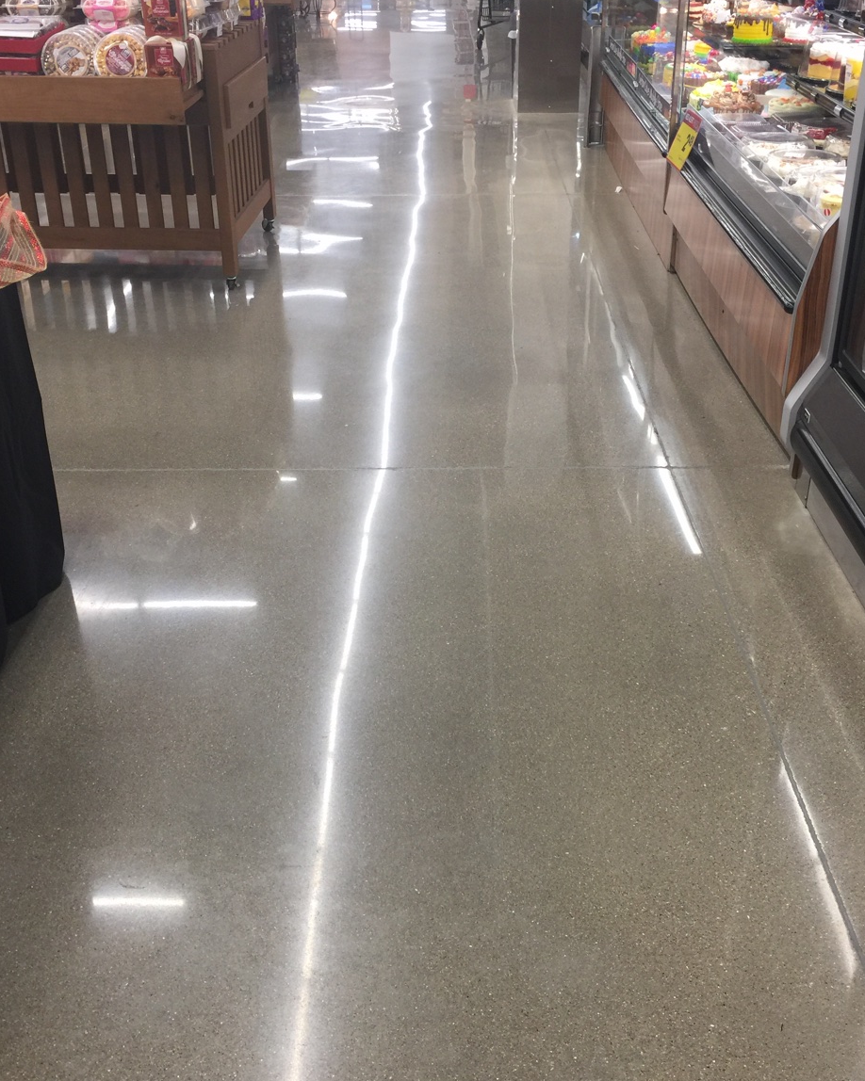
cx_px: 451
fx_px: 1184
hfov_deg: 40.1
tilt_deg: -28.1
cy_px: 542
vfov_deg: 49.1
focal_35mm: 37
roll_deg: +1.0
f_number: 2.2
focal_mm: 4.15
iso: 32
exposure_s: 1/30
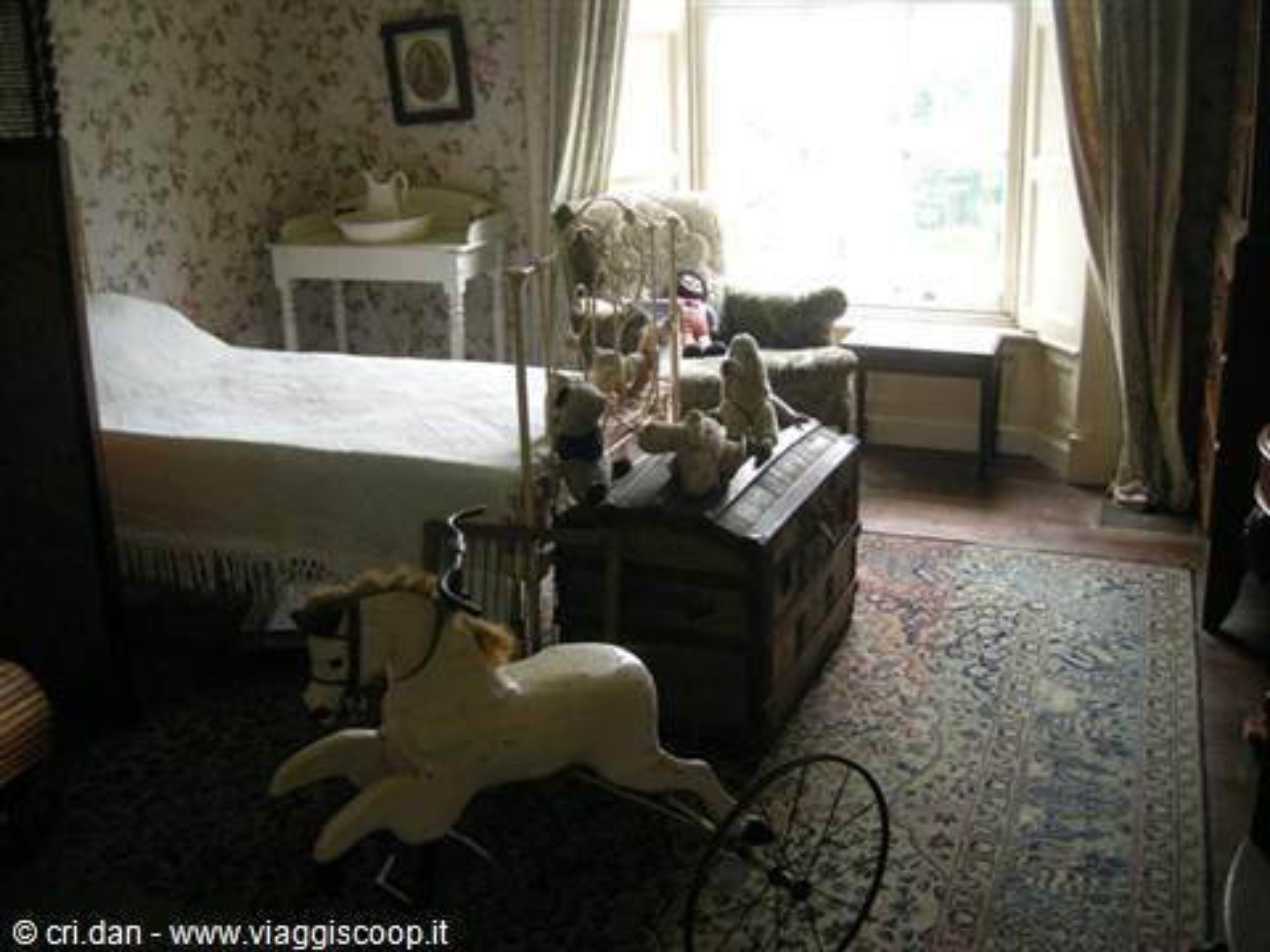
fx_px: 1321
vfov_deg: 39.7
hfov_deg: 51.4
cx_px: 635
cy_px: 476
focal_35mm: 36
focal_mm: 7.5
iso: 143
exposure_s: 1/59.7
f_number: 2.7
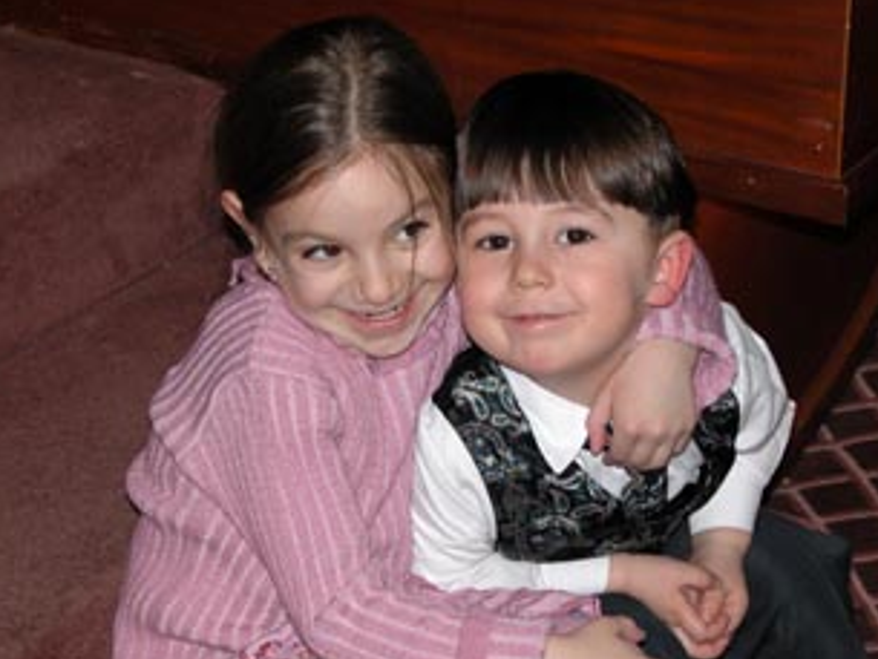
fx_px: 2461
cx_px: 452
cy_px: 368
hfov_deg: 20.2
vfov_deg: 15.3
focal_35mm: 97
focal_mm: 18.8
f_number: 3.8
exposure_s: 1/125
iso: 100
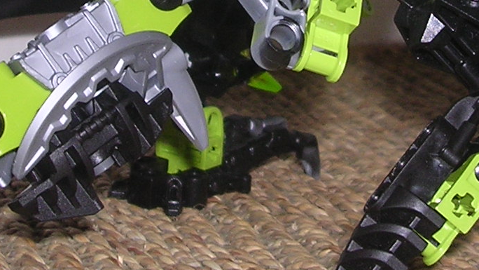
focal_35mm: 124
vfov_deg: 9.6
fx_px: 1575
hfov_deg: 17.3
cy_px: -62
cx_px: 265
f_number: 2.8
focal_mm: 5.8
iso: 100
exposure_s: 1/60.1
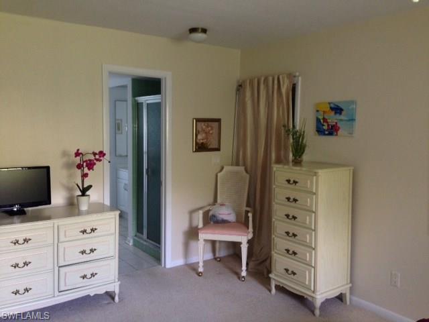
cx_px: 214
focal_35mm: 33
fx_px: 409
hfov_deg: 55.4
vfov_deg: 42.9
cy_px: 161
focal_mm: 4.12
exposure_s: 1/20
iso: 125
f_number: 2.4
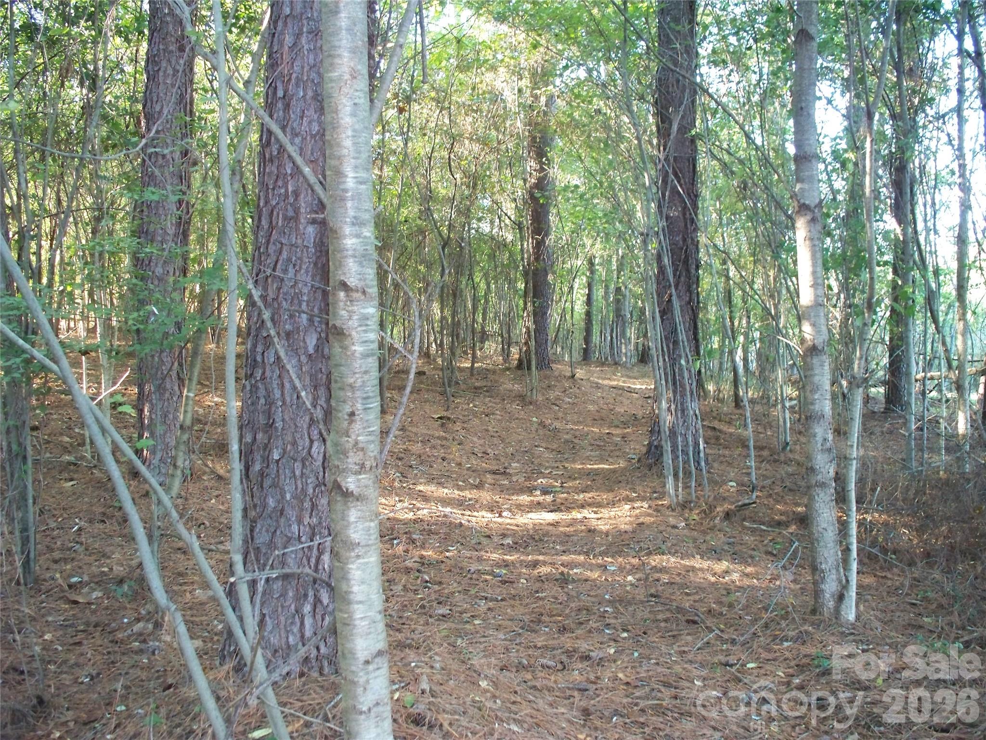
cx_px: 493
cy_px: 370
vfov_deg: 39.7
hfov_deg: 51.4
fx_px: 1025
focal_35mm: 36
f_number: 2.8
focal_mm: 7.54
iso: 400
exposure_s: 1/30
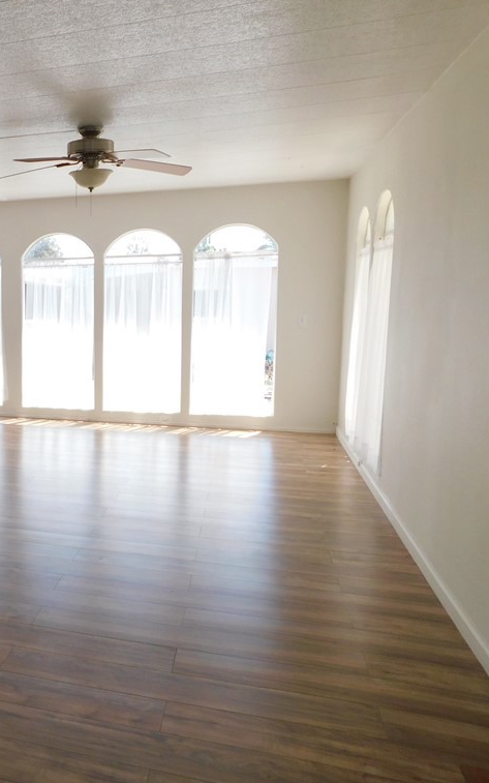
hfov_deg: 33.7
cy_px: 391
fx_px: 704
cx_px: -38
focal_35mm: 33
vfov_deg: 58.1
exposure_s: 1/250
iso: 125
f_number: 3
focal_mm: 4
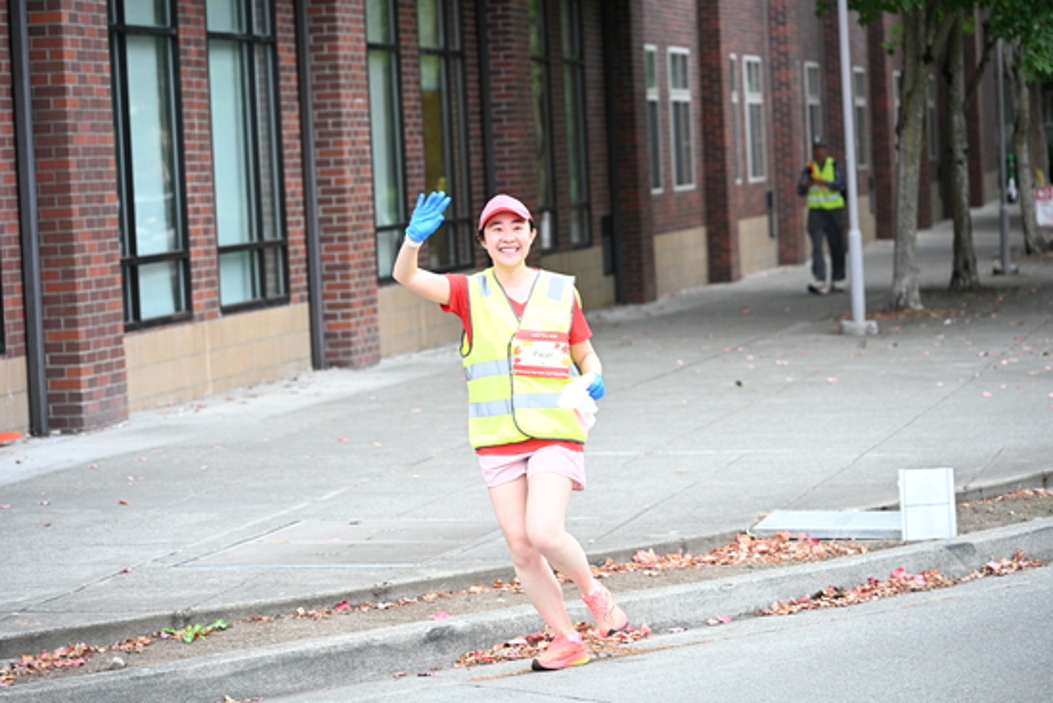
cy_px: 352
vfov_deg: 11.9
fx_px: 3364
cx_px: 526
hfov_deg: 17.8
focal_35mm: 115
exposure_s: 1/320
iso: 1600
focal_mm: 115
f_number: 4
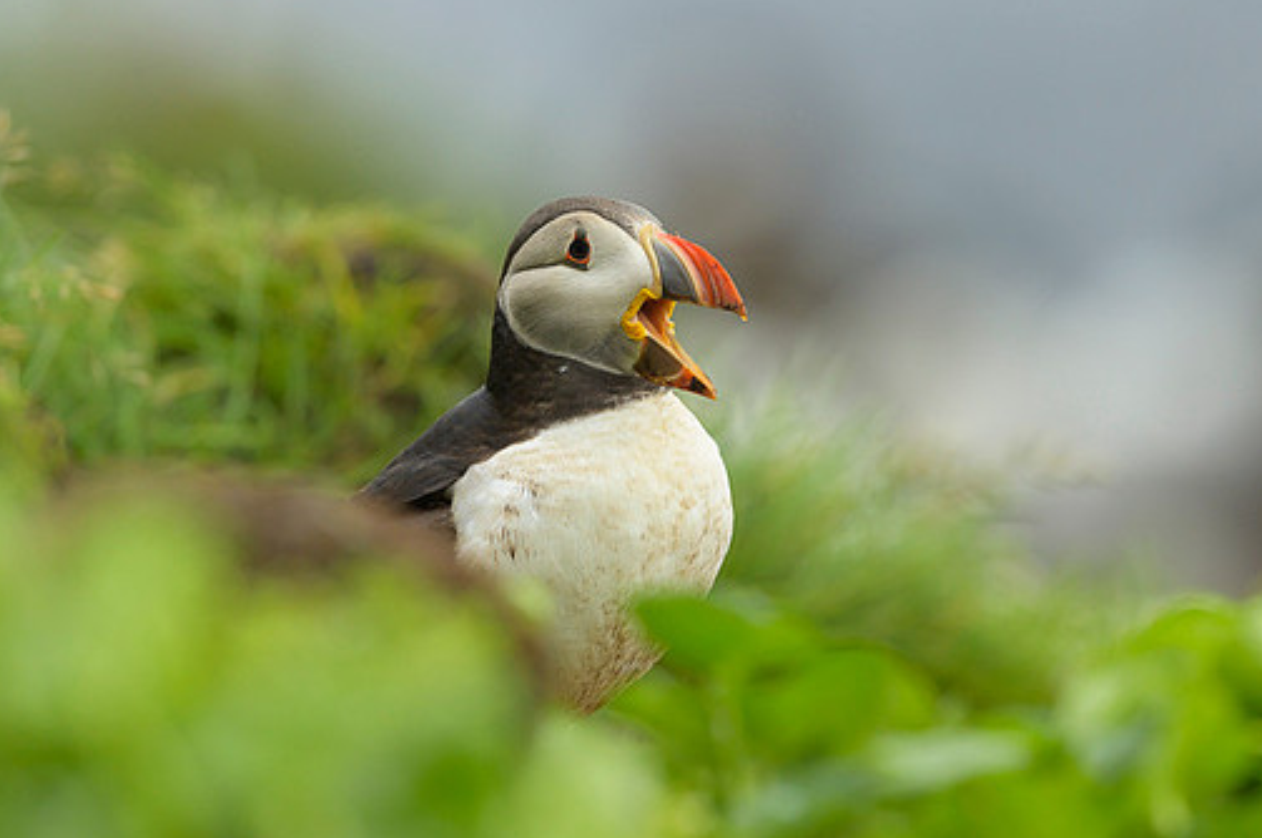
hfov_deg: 3.6
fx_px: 20201
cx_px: 660
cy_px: 371
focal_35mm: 577
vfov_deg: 2.4
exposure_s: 1/500
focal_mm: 500
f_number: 5.6
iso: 800
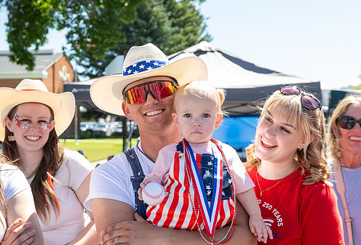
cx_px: 159
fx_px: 545
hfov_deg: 36.6
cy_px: 124
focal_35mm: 54
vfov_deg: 25.4
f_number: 2.8
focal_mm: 32
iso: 100
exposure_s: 1/400
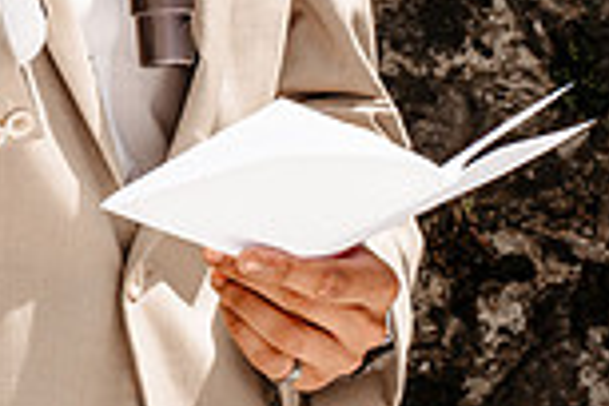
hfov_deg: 6.4
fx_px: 5464
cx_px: 28
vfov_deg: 4.2
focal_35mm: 323
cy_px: -289
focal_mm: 85
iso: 500
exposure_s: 1/320
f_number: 14
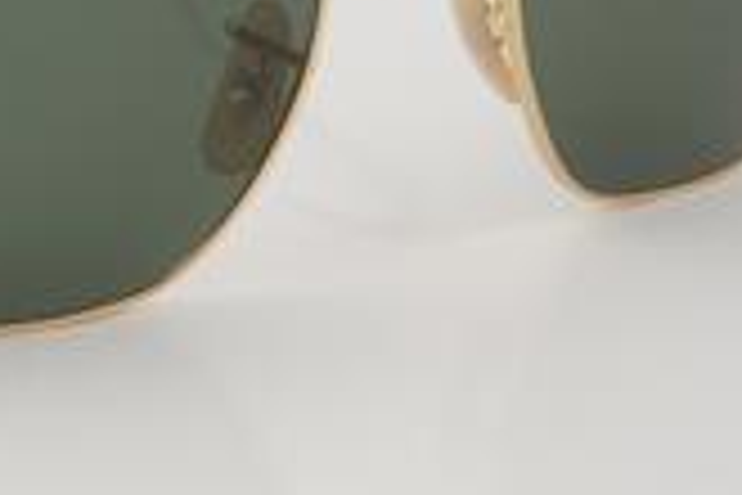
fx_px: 3751
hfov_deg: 11.2
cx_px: 81
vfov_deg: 7.5
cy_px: 18
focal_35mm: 182
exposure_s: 1/3
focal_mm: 50
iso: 100
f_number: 32
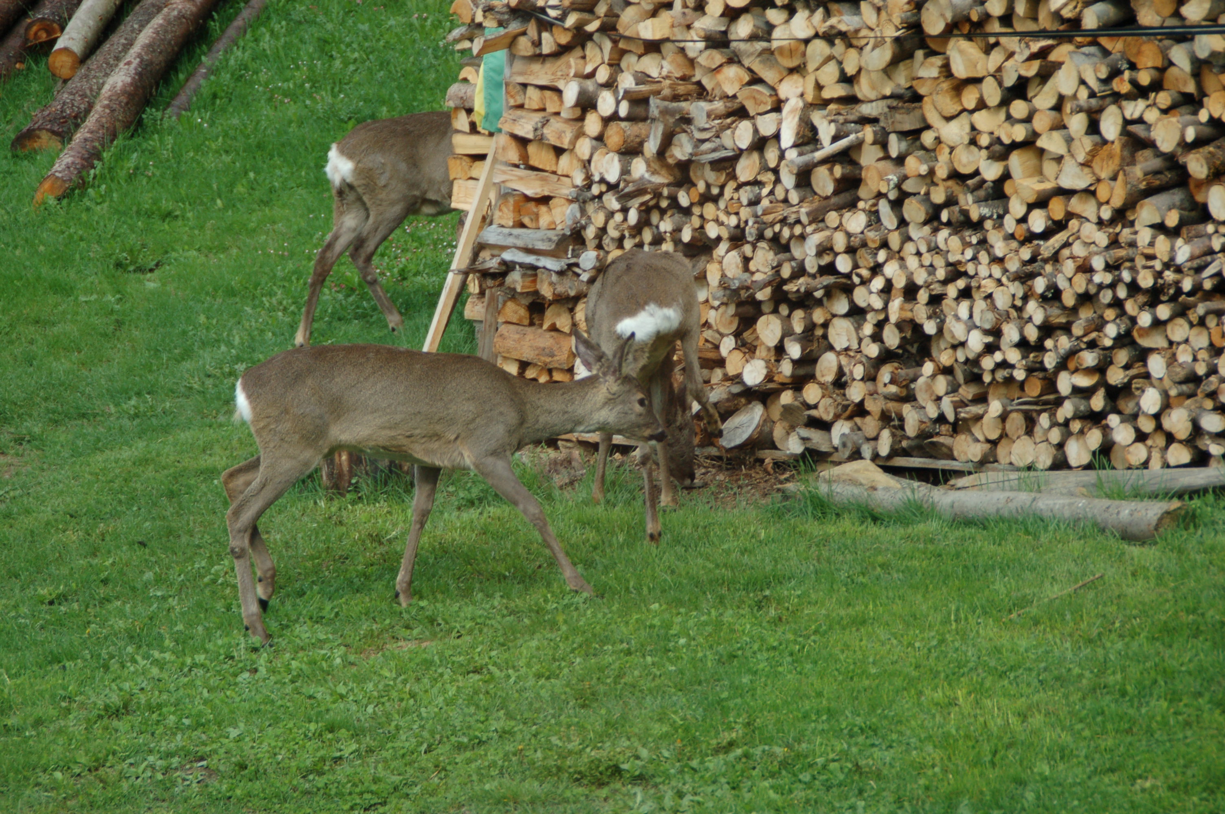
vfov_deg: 8.2
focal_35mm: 168
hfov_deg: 12.2
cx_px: 612
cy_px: 407
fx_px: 5712
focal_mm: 112
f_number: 6
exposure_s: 1/320
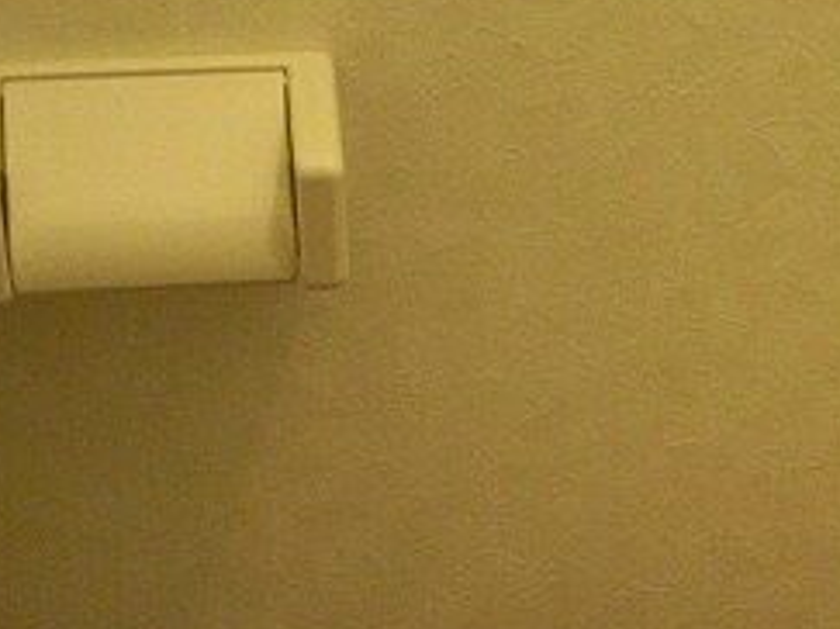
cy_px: 778
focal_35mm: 100
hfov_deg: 19.1
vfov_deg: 14.3
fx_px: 2425
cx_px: 830
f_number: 3.1
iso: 400
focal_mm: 6.3
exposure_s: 1/100
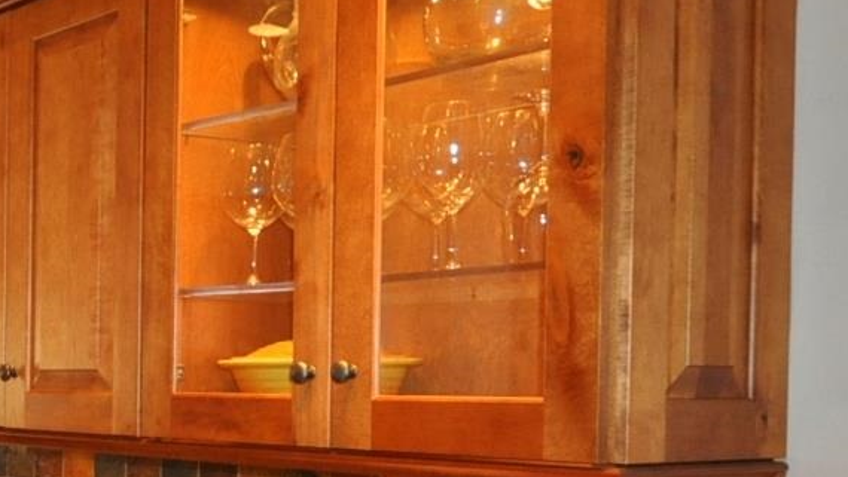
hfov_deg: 30.5
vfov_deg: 20.2
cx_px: -149
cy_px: 377
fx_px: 1327
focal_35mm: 59
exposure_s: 1/80
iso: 800
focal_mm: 10
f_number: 3.5
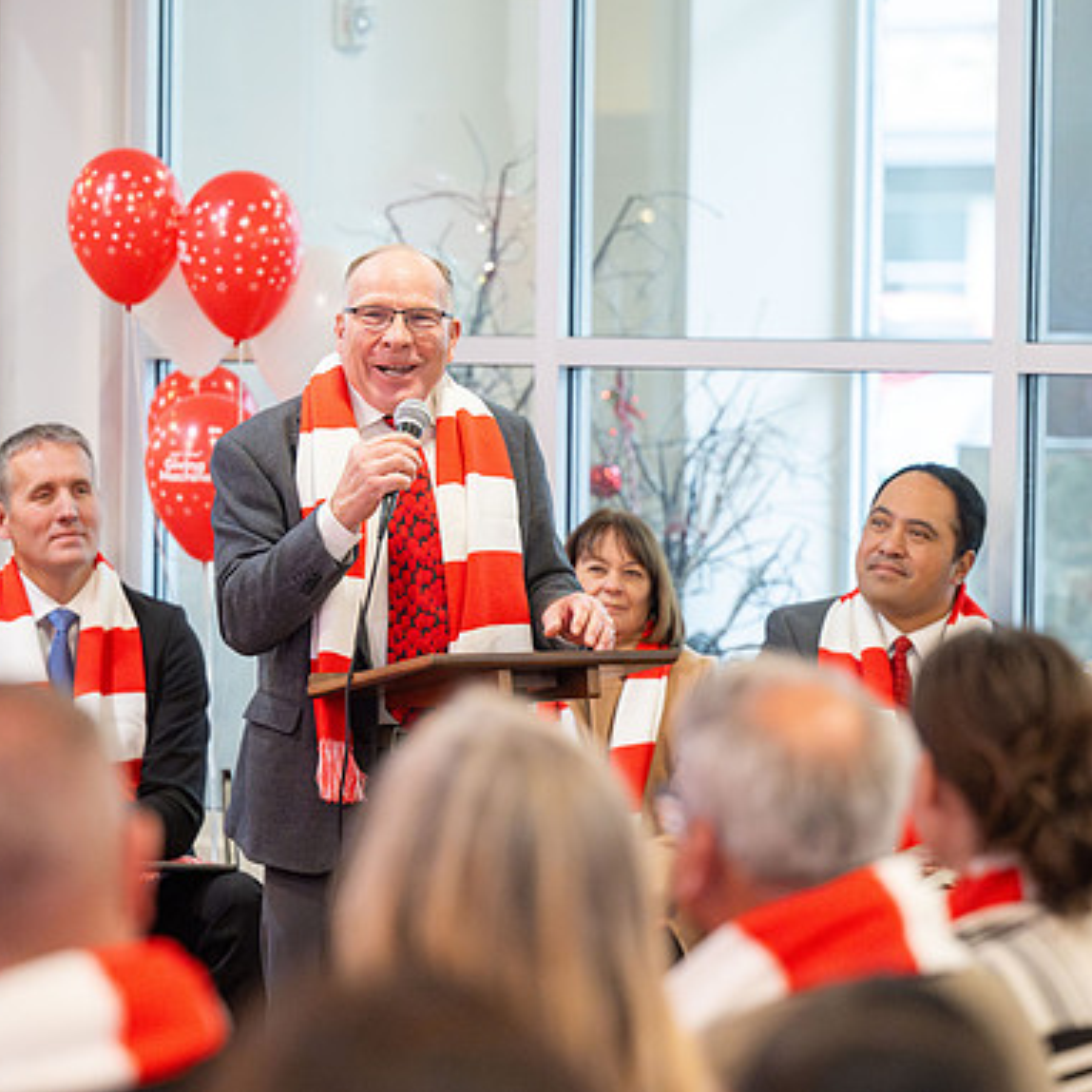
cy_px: 546
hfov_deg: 11.8
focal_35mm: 148
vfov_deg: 11.8
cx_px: 533
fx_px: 5282
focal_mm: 115
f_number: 2.8
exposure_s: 1/400
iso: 8000
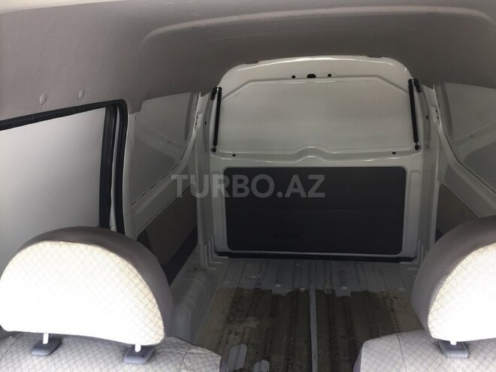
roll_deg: +3.2
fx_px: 416
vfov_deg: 48.2
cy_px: 186
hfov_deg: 61.7
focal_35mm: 29
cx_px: 248
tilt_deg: -14.6
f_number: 2.2
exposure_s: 1/50
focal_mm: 4.15
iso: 40
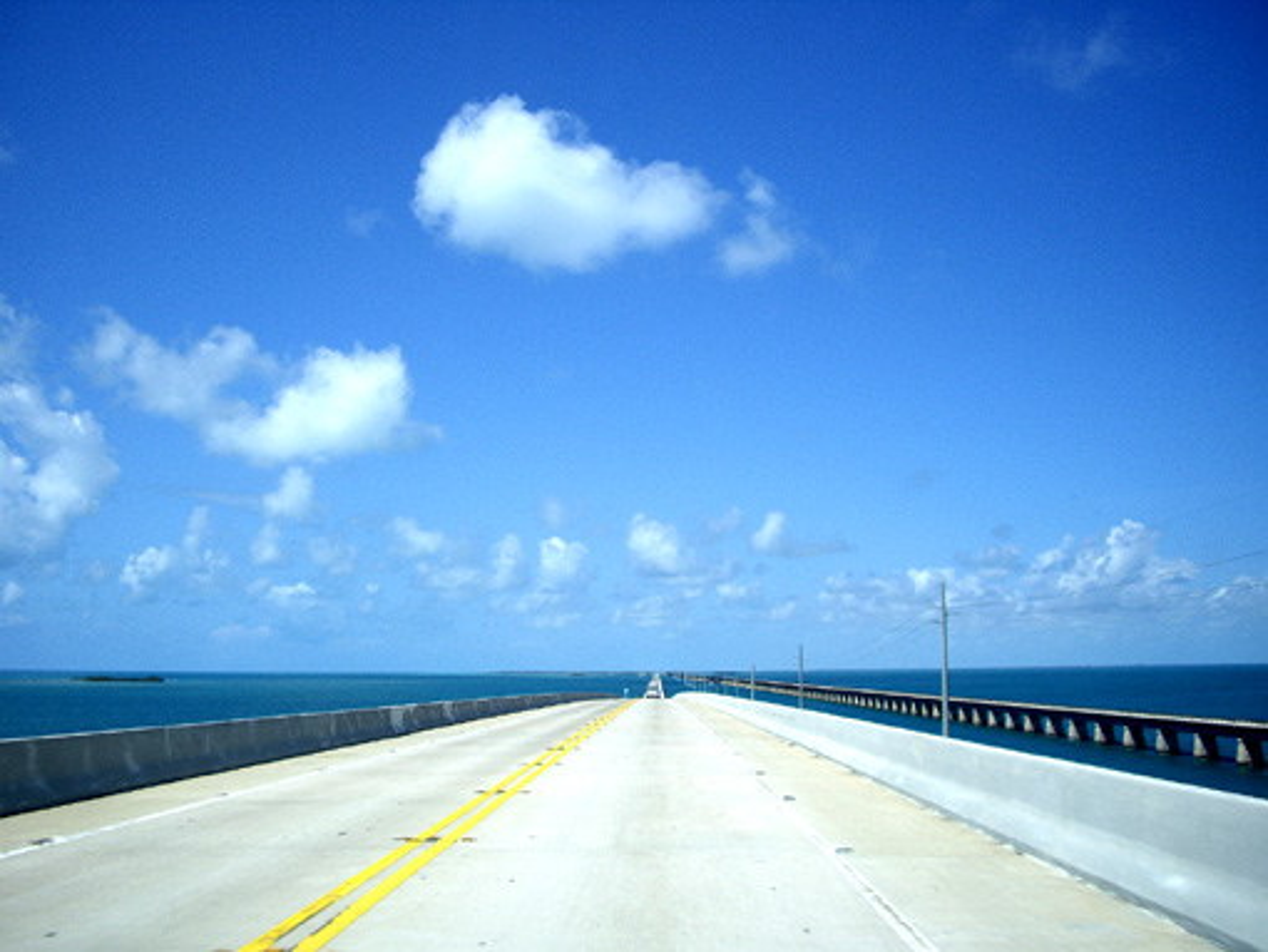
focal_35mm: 38
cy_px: 476
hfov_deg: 49.0
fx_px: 1393
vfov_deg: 37.8
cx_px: 634
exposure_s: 1/125
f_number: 8
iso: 64
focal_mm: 7.9
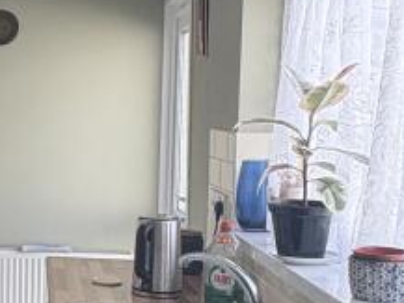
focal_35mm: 66
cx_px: -181
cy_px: 184
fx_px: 771
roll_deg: +0.1
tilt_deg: -5.9
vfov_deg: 22.2
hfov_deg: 24.0
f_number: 2.2
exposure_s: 1/99
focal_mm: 2.22
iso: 80
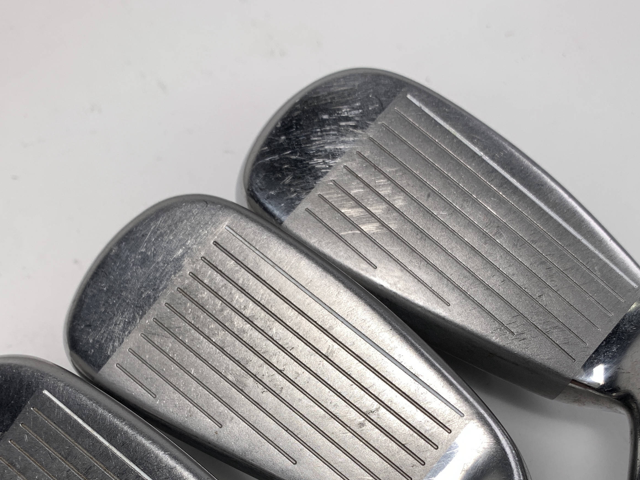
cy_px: 401
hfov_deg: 42.1
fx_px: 832
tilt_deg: -63.7
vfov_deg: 31.1
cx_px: 319
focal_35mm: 45
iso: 25
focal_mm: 4.25
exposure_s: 1/333
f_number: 1.8
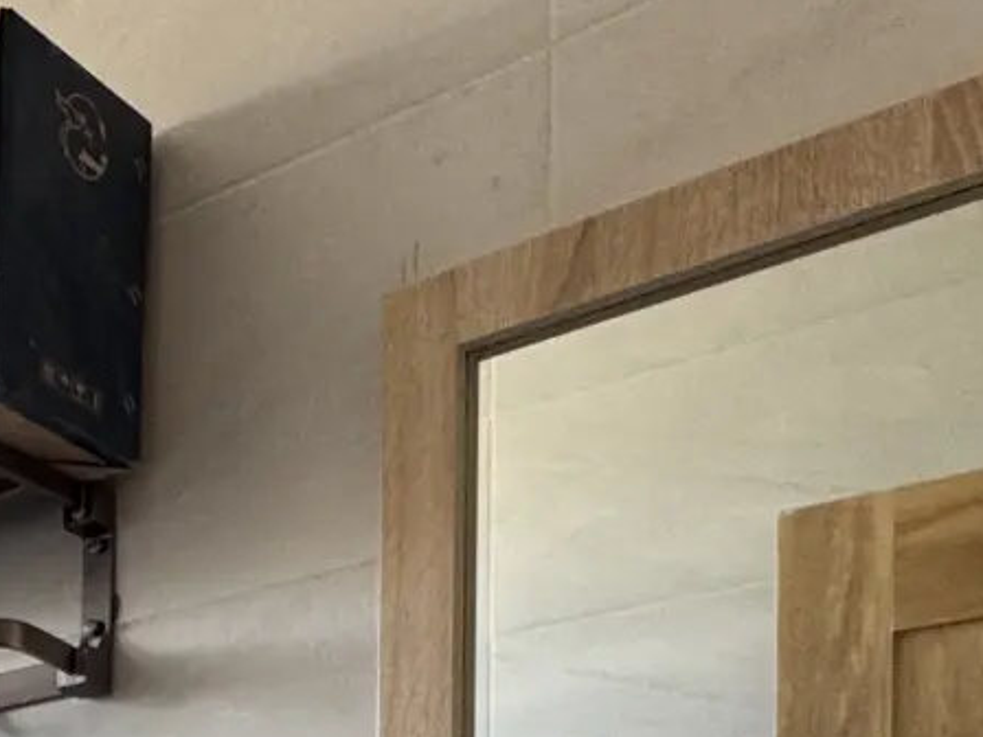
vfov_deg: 20.4
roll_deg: -0.3
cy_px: 1152
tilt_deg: +1.2
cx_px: -237
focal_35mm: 60
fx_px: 1704
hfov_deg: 27.7
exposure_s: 1/99
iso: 160
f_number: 2.2
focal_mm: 2.22
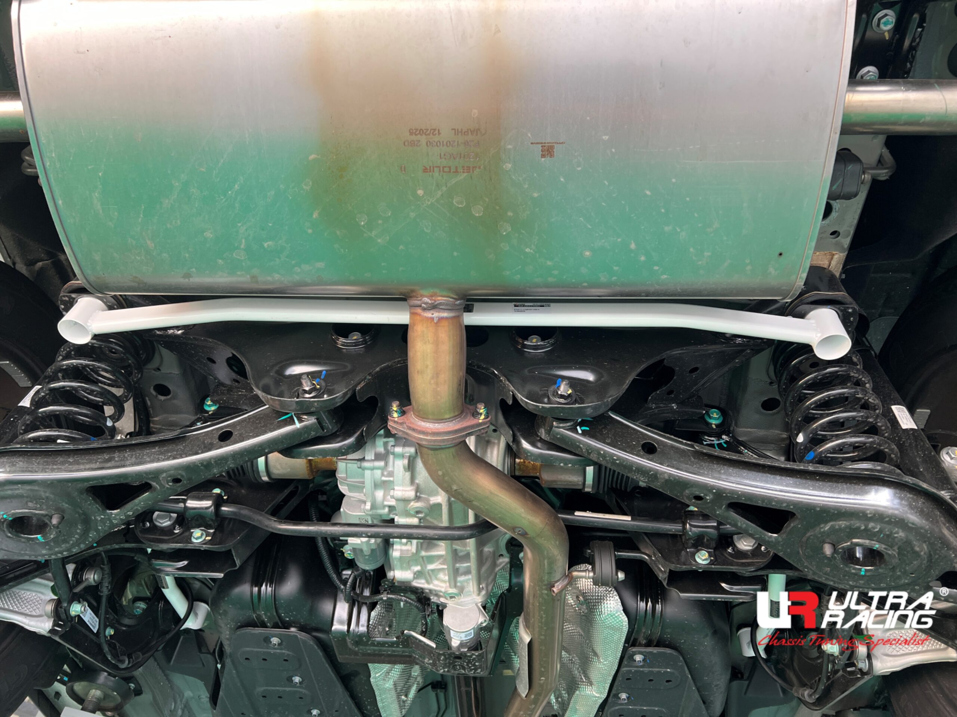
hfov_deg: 67.3
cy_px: 358
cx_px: 478
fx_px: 719
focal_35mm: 26
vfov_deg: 53.1
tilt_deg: +53.2
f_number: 1.5
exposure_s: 1/121
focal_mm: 5.7
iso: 100
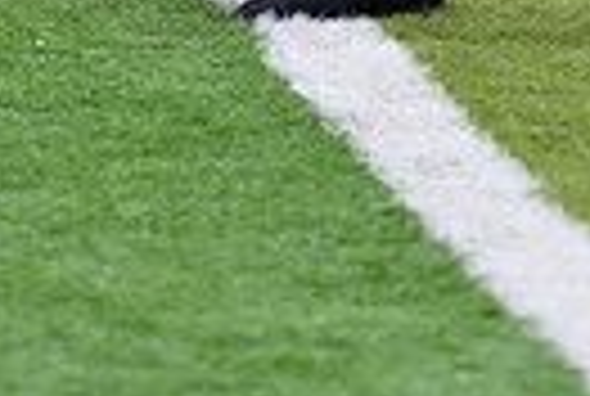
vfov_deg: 2.9
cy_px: -594
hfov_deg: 4.3
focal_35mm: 479
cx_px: 480
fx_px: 7868
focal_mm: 140
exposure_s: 1/500
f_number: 4.5
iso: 640
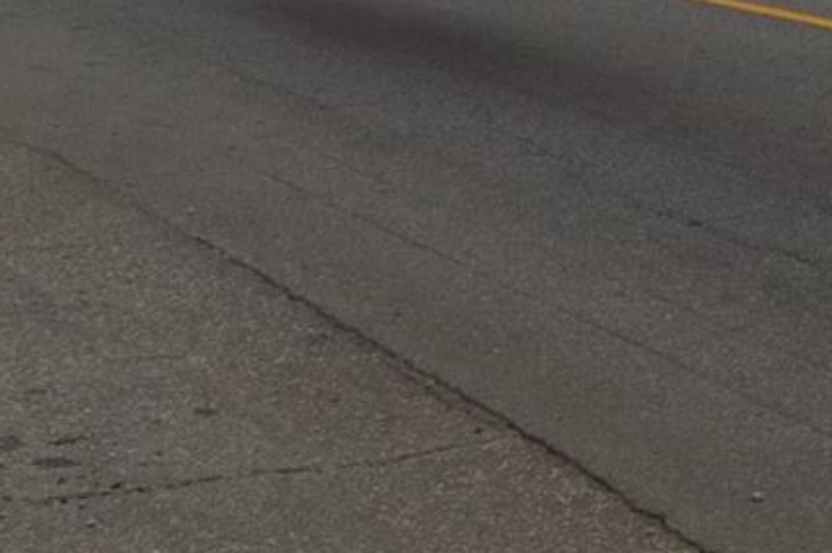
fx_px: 3325
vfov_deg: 8.9
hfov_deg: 14.2
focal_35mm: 144
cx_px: 544
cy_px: -577
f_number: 10
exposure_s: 1/200
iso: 100
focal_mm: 20
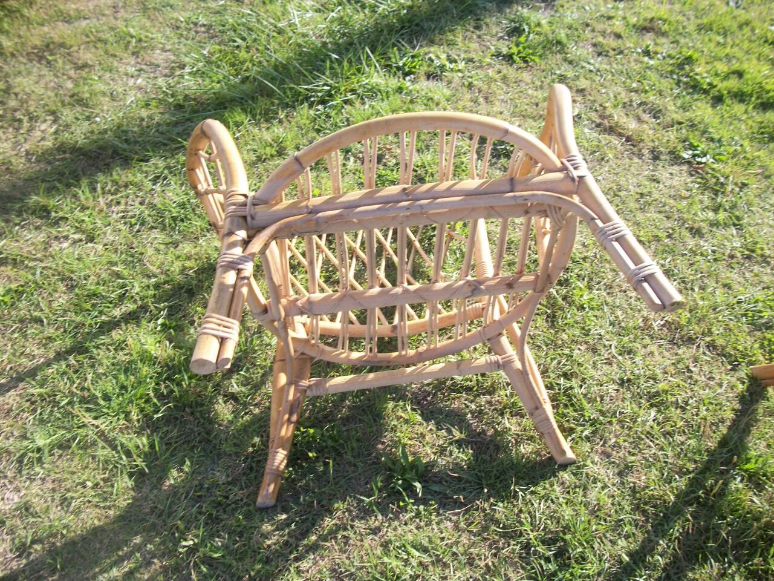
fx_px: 716
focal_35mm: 32
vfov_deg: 44.2
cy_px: 290
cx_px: 387
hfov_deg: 56.8
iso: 80
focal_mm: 5.7
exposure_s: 1/50
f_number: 8.8
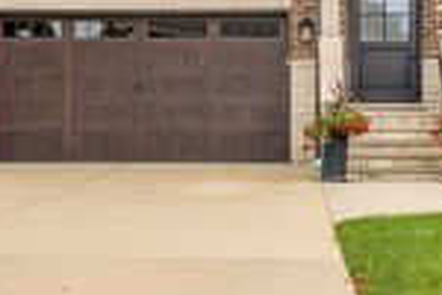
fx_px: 1228
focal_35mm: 100
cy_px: -10
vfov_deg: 13.5
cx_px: 280
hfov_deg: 20.4
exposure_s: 1/400
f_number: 9
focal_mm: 30
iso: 640
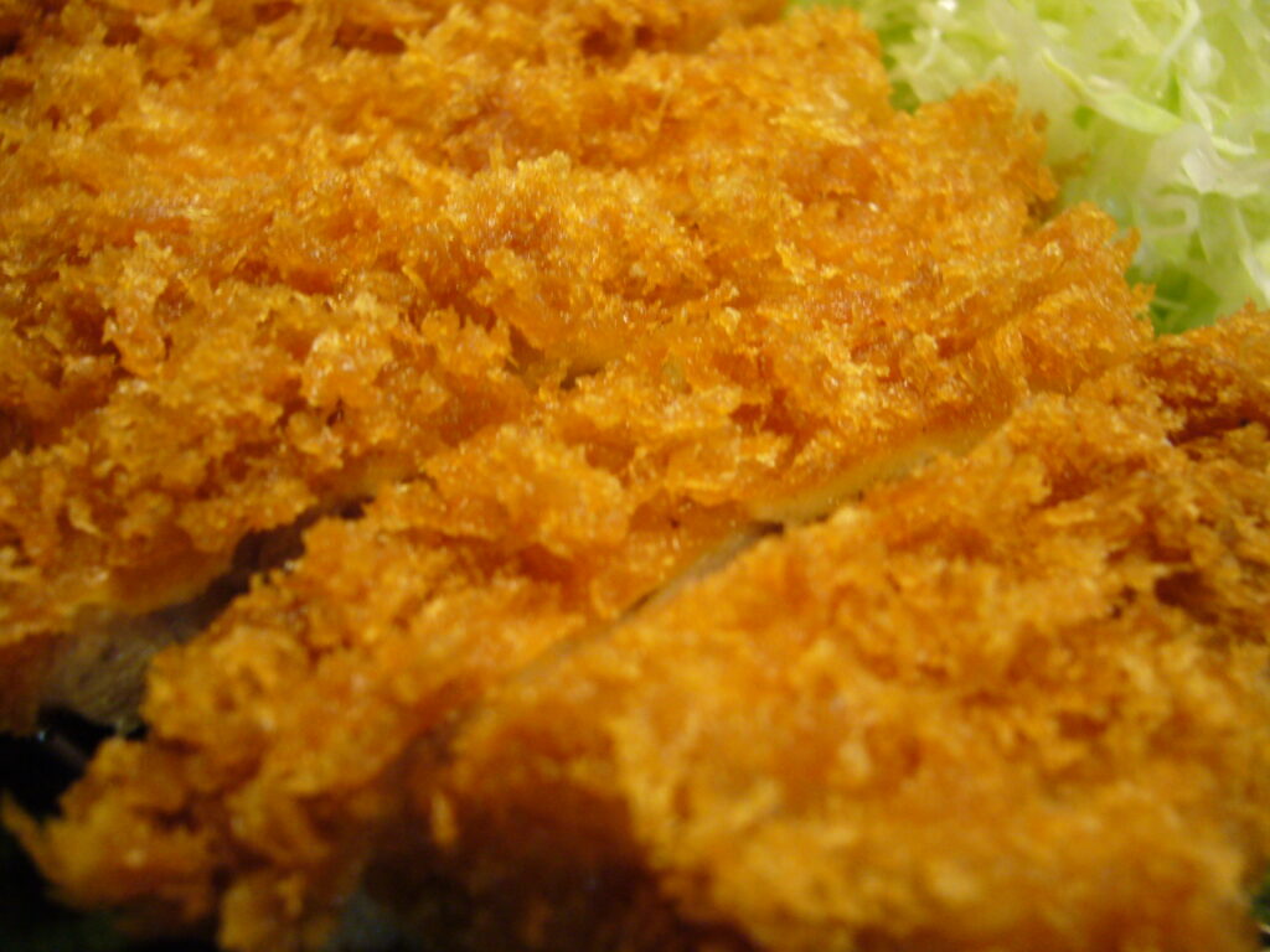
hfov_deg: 52.6
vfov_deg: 40.7
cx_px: 635
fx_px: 1284
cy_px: 476
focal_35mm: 35
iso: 200
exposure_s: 1/8
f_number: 2.8
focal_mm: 5.8
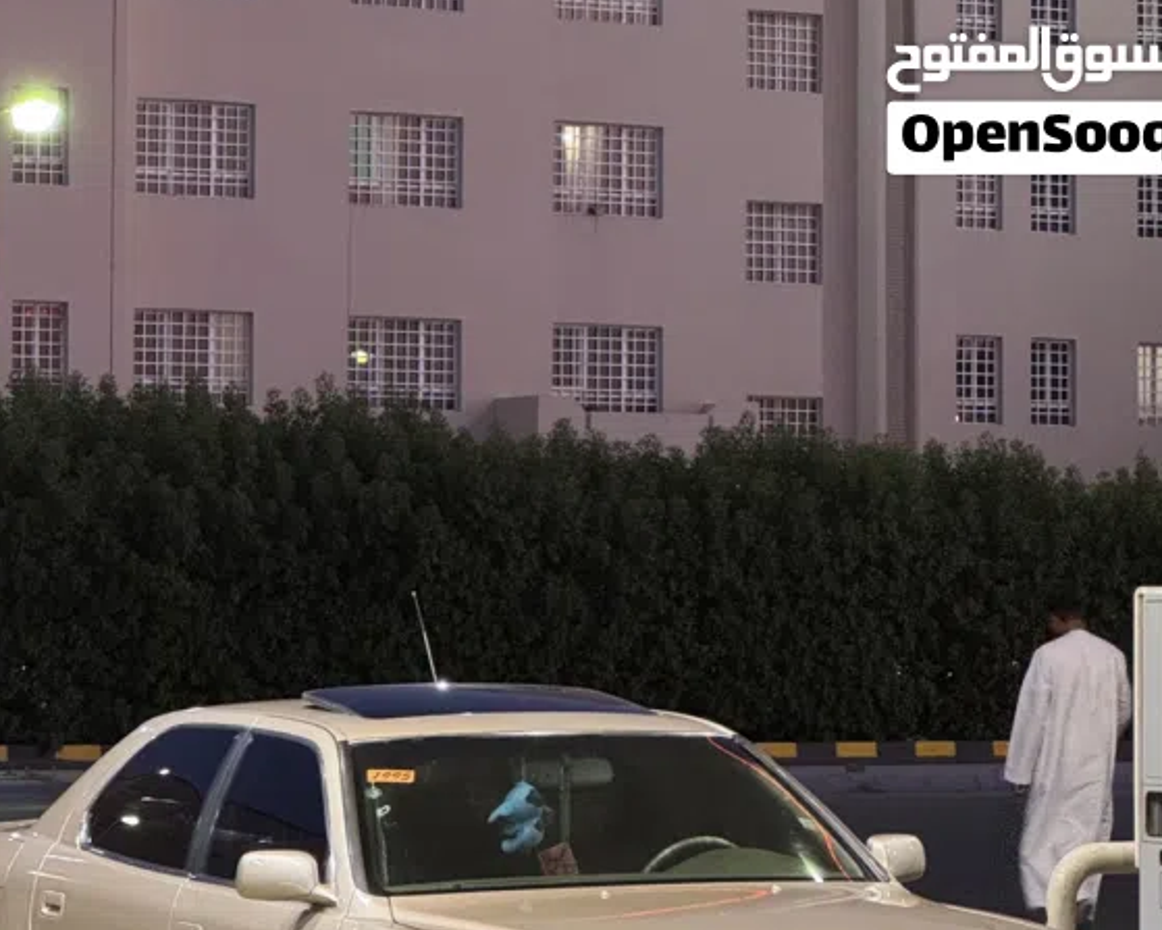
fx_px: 2957
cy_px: 474
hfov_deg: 22.2
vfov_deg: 17.9
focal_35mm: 86
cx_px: 574
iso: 500
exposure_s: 1/33
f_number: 2.8
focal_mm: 9
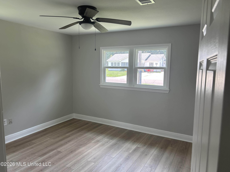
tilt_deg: -6.1
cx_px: 115
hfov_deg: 67.3
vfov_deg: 53.1
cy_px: 86
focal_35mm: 26
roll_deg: -1.0
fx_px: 173
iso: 64
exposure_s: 1/137
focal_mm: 5.7
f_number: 1.5
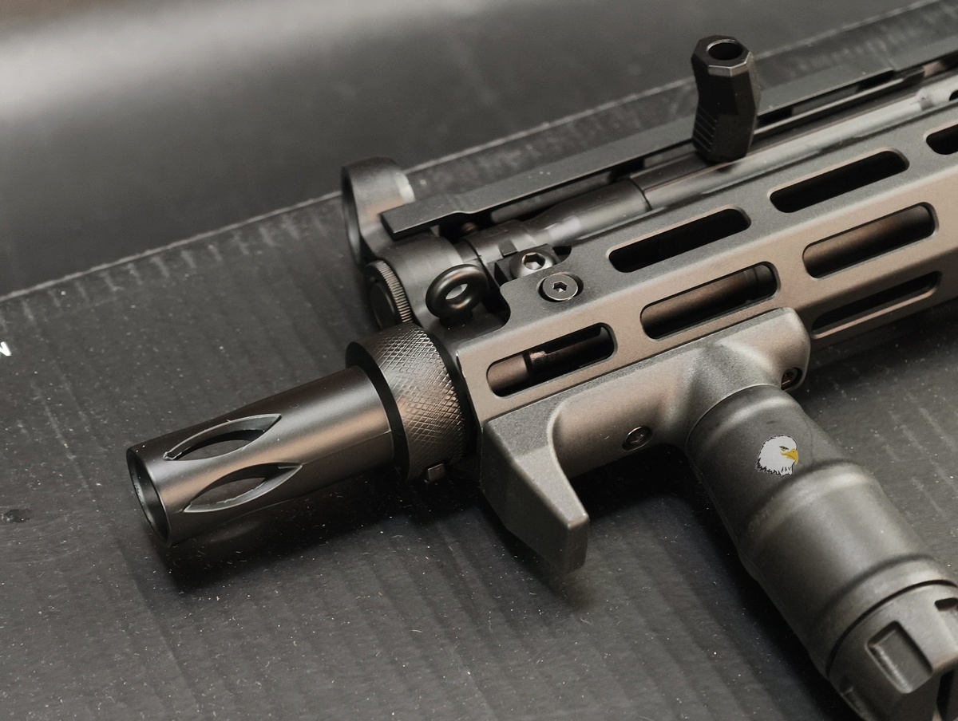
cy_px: 360
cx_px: 479
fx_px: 2356
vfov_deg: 17.4
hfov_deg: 23.0
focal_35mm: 85
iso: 1997
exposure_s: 1/10
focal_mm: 22.48
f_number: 2.67
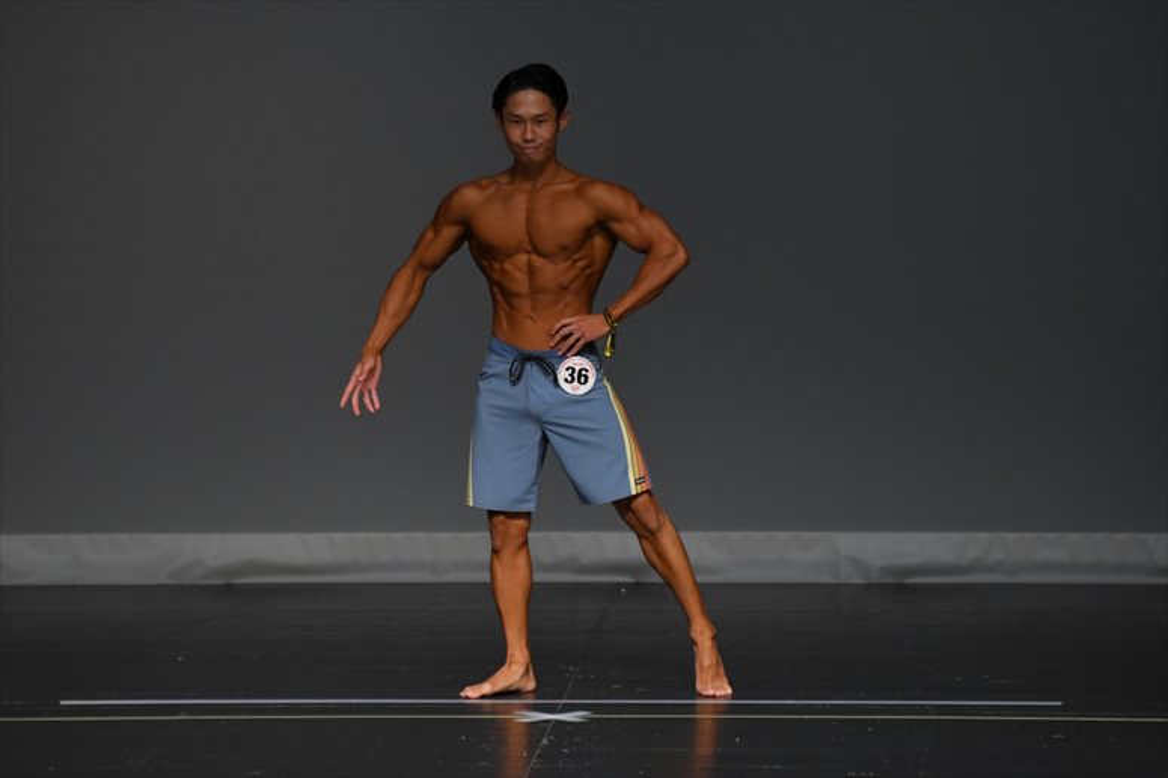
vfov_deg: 3.7
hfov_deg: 5.5
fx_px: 12161
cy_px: 389
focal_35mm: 375
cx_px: 584
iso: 2000
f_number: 5.6
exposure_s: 1/400
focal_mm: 250
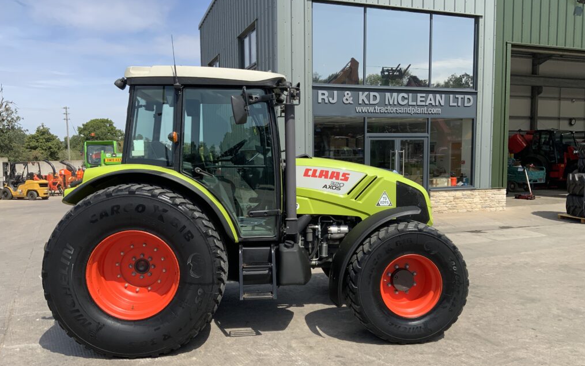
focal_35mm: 31
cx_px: 290
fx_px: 494
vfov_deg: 40.6
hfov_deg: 61.2
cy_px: 197
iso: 16
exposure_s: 1/1534
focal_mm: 3
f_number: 1.8
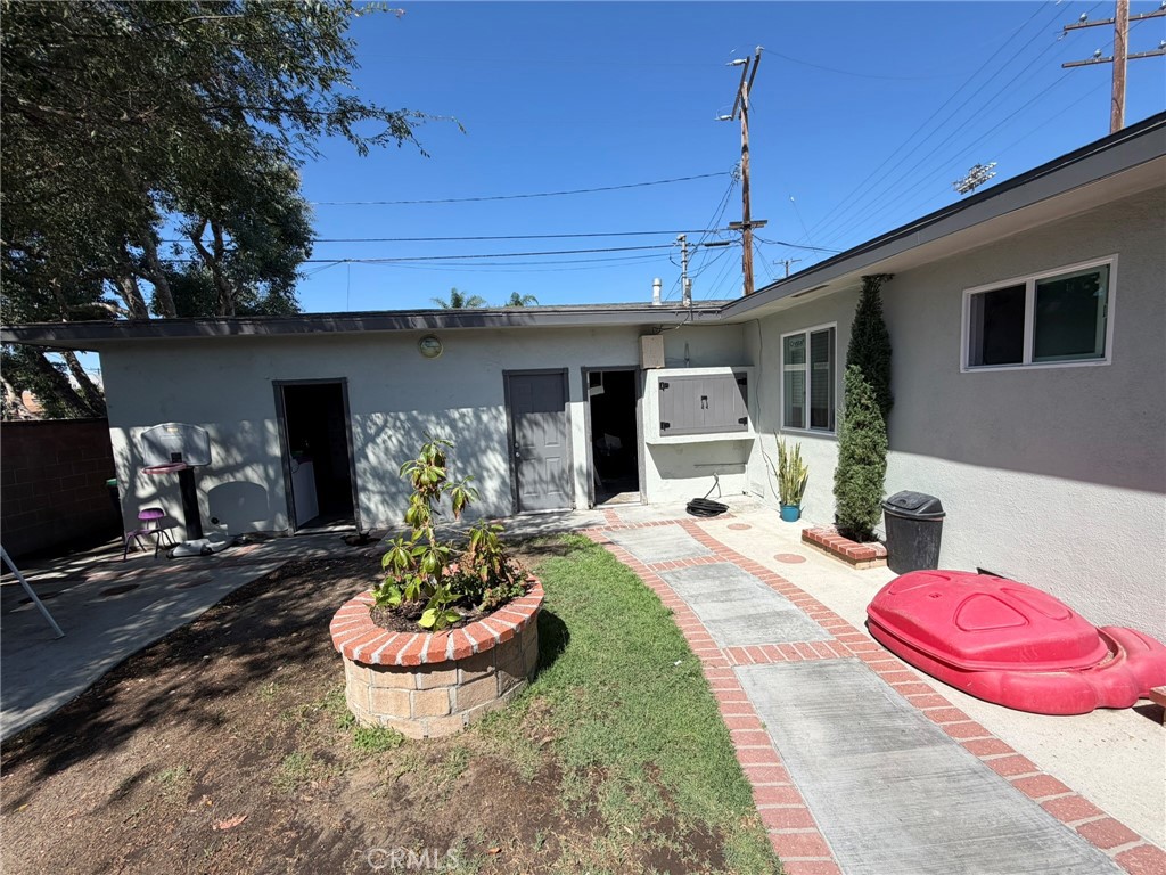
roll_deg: +2.7
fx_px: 472
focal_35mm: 14
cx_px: 583
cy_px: 438
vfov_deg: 85.7
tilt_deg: -3.5
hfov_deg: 102.1
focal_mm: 2.22
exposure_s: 1/770
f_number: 2.2
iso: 25
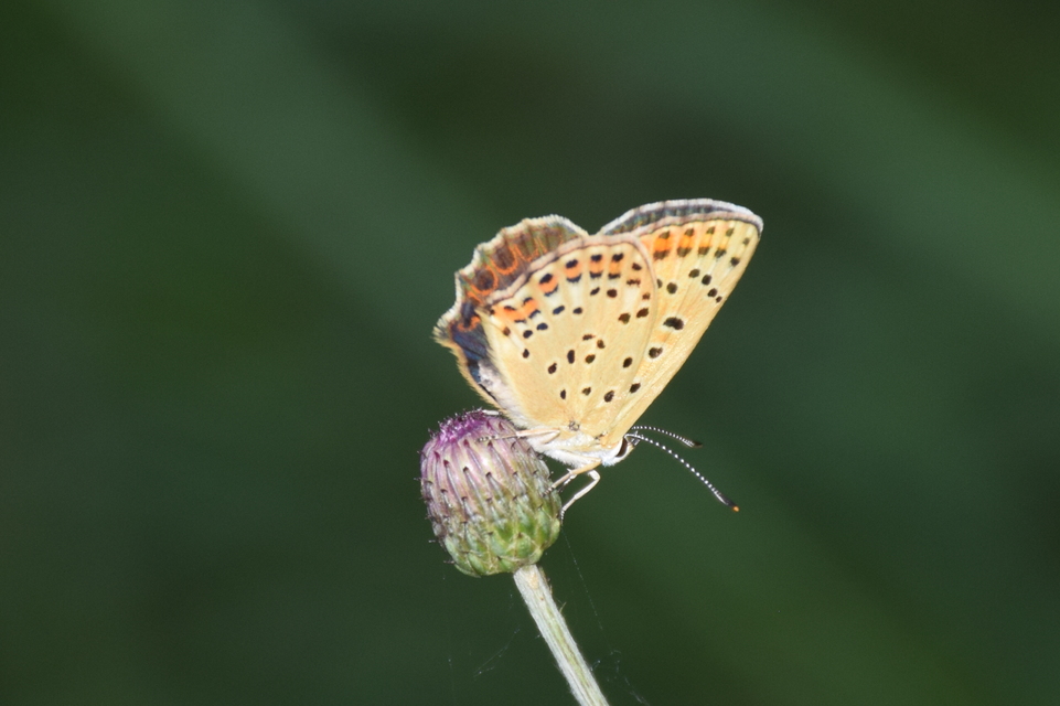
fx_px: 6181
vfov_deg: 6.5
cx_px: 530
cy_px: 353
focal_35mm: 210
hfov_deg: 9.8
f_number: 7.1
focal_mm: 140
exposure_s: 1/60
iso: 320
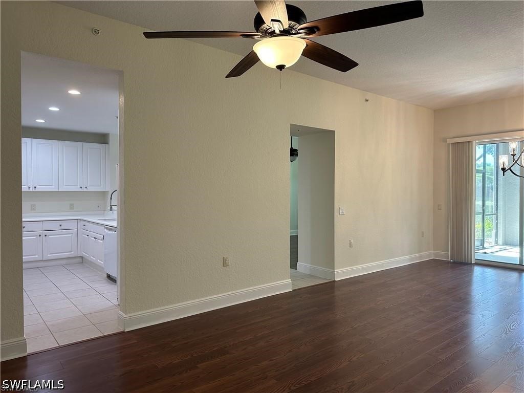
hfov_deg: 71.6
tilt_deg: -1.7
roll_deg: +0.5
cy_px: 196
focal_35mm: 24
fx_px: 363
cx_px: 262
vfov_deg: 56.8
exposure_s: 1/120
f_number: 1.78
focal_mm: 6.86
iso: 125
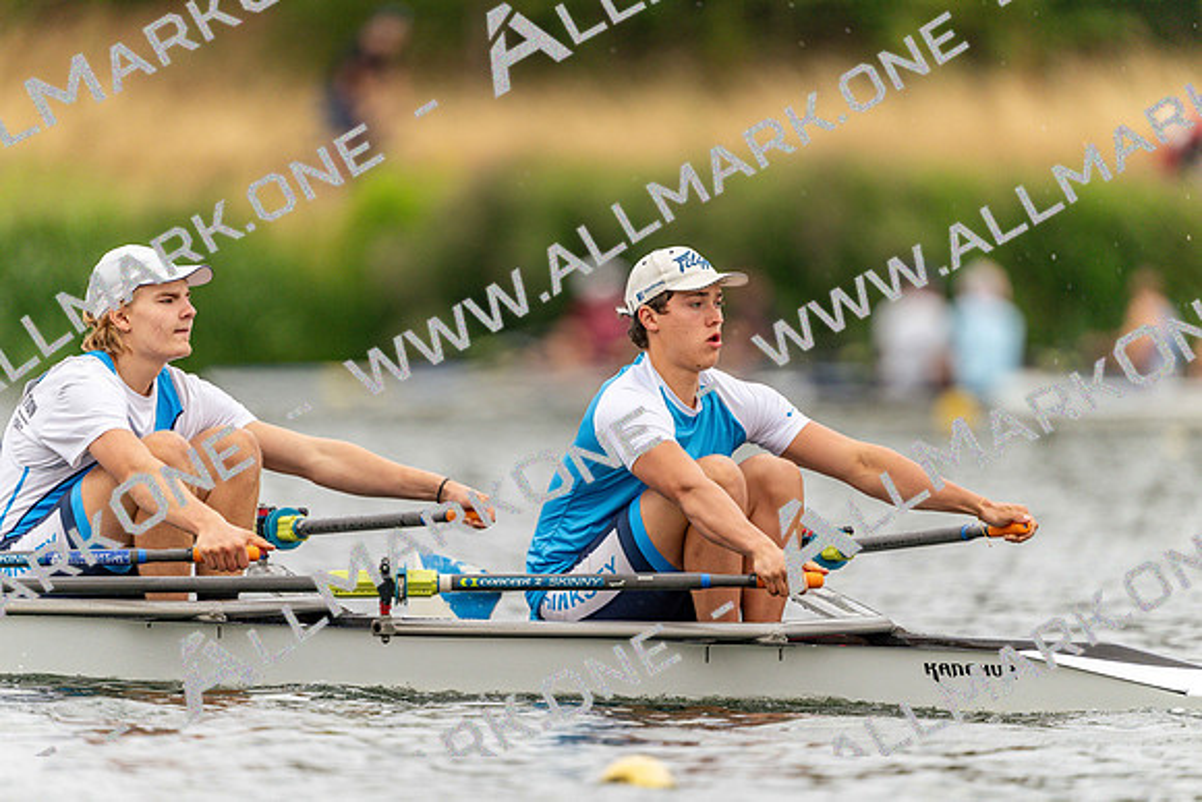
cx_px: 601
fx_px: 20037
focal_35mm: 600
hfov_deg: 3.4
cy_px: 401
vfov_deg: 2.3
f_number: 4
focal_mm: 600
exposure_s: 1/2000
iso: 500
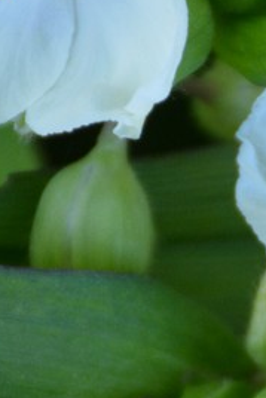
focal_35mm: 802
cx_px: 241
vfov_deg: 2.6
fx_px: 8877
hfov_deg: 1.7
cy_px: 288
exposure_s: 1/500
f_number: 5.6
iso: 1250
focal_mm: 140
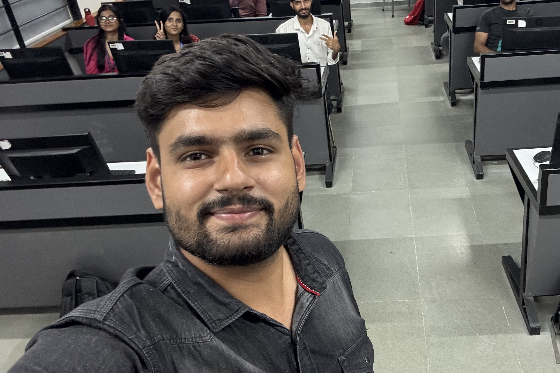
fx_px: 513
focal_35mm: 33
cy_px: 172
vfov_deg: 39.9
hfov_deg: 55.9
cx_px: 377
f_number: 1.9
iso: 250
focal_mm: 2.69
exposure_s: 1/33
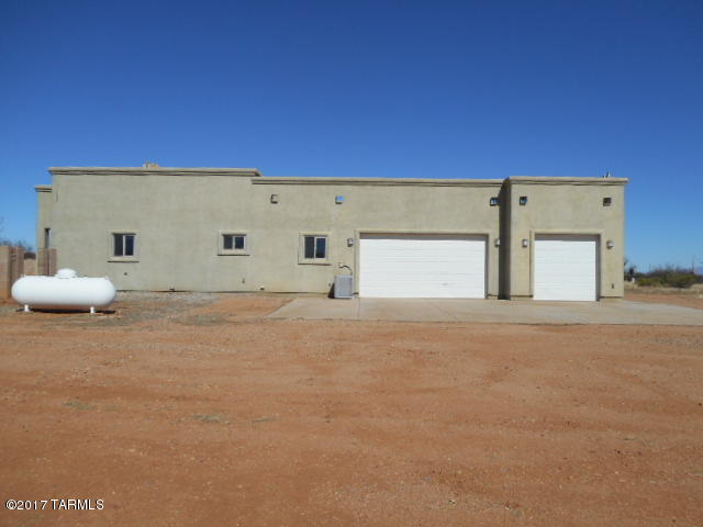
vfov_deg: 48.2
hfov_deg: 61.7
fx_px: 589
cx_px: 352
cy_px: 264
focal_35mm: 29
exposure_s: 1/200
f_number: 11.3
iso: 80
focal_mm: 5.2
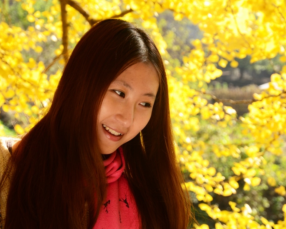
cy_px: 115
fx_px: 897
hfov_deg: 18.1
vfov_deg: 14.5
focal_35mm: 106
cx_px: 128
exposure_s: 1/320
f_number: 7.1
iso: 400
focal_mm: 62
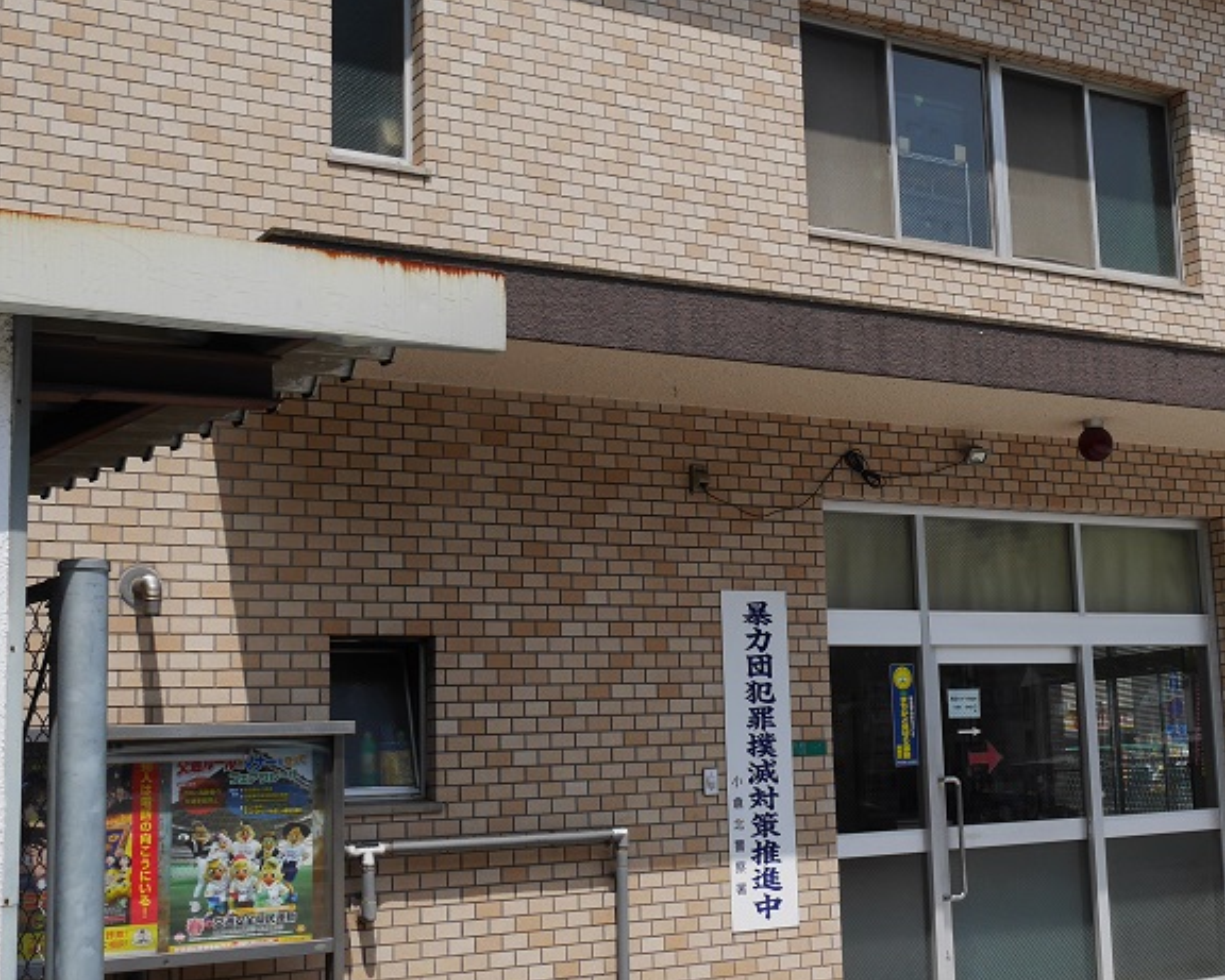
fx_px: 1922
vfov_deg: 28.6
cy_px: 468
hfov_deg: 34.7
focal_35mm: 53
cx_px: 905
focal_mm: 17
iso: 200
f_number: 9
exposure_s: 1/400
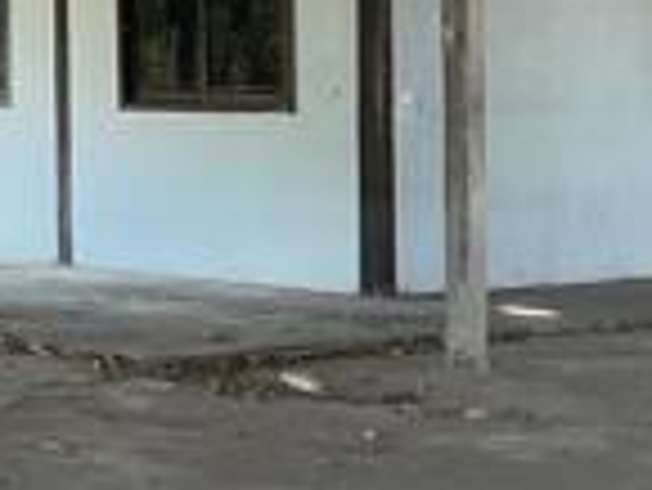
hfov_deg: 13.1
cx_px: -616
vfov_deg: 11.2
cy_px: 65
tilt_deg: -1.3
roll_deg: +2.1
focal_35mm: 132
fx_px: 2488
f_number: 1.8
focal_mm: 3
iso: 20
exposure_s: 1/120
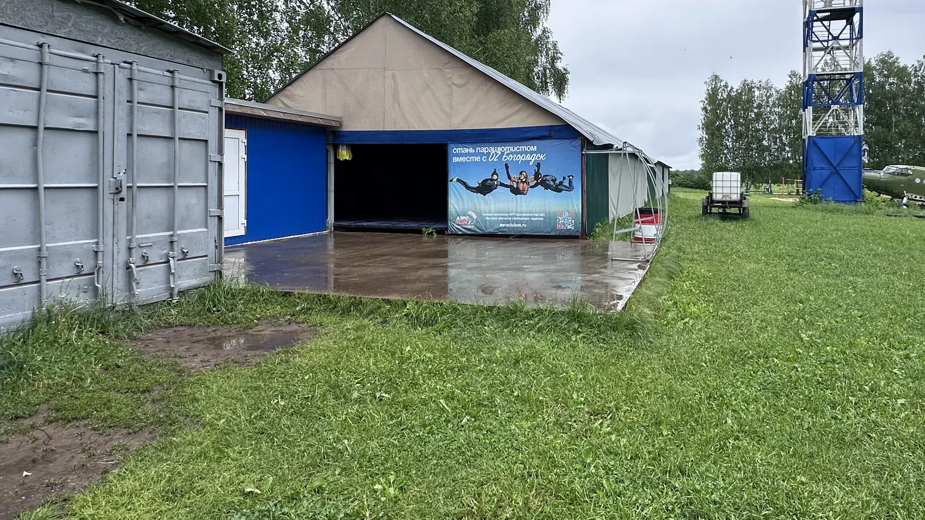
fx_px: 564
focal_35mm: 23
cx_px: 560
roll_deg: -0.1
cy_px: 181
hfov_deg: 77.7
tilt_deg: +0.1
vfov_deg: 48.8
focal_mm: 2.22
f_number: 2.2
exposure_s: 1/744
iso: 40
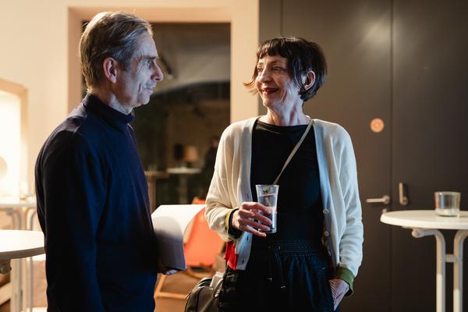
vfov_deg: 25.8
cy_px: 156
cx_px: 240
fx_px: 680
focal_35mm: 52
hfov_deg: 38.0
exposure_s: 1/100
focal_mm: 50
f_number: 2.5
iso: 1600
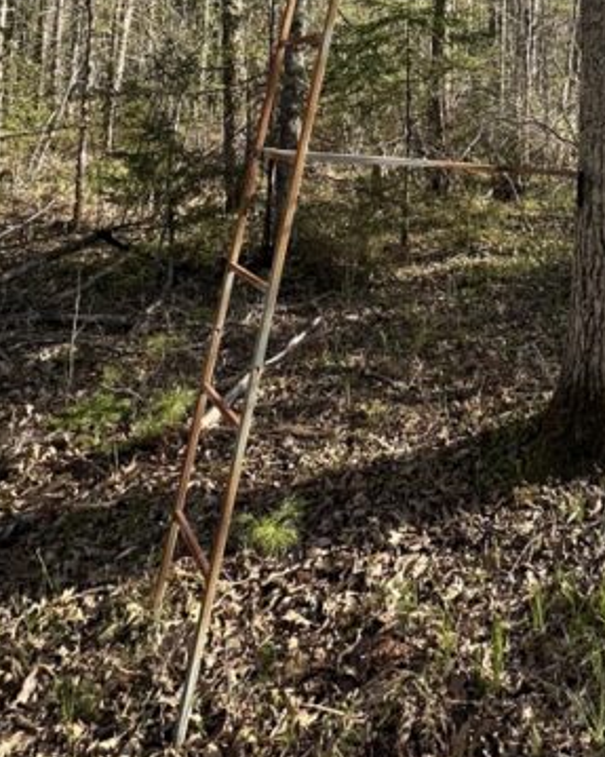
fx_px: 873
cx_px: 567
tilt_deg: +4.5
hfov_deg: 35.5
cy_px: 6
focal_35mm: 39
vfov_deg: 41.1
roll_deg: -1.3
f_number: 2.2
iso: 40
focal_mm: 2.22
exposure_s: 1/326
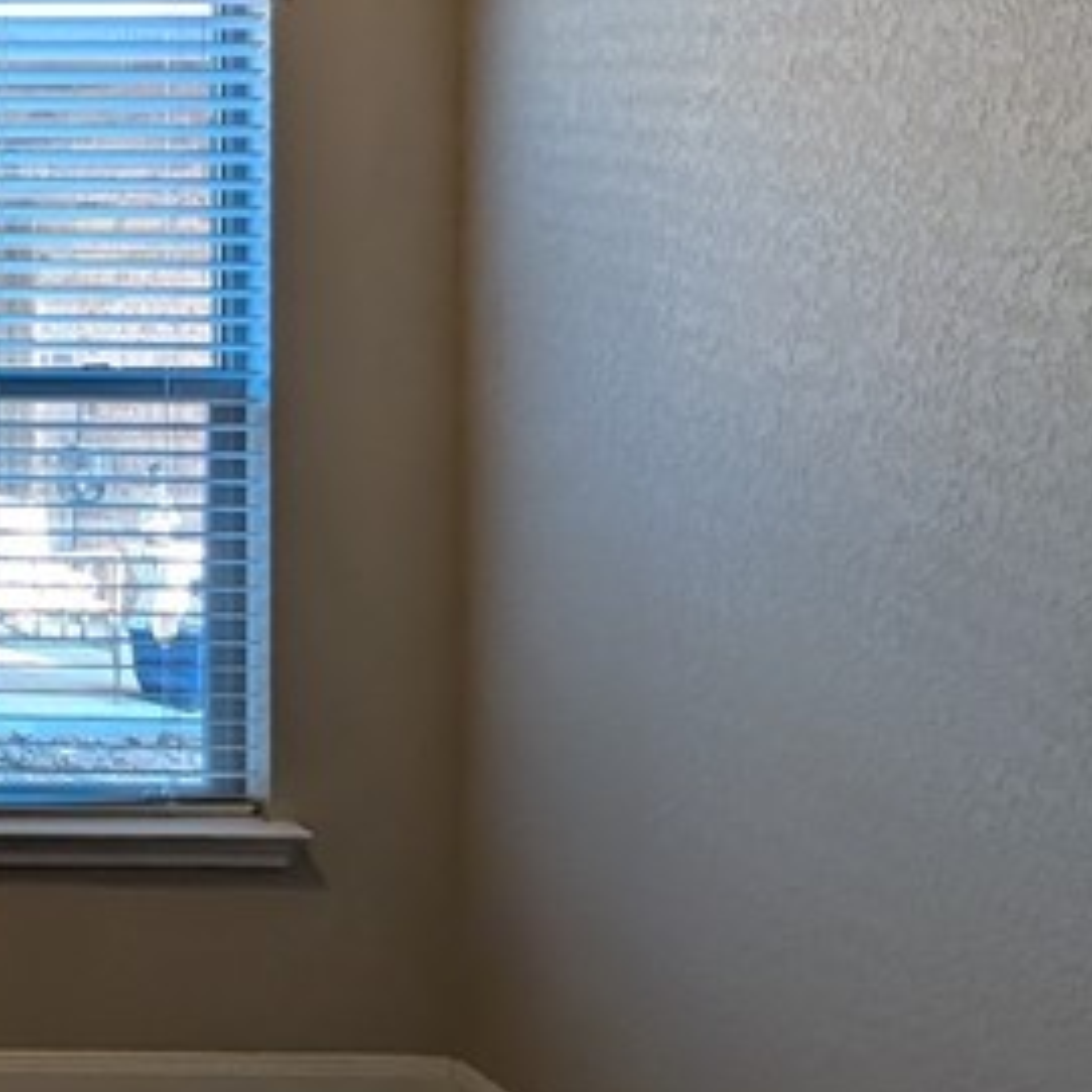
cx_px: -578
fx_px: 1428
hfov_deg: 27.4
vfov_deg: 41.2
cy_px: 338
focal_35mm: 40
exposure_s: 1/60
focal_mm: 2.02
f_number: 1.7
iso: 58
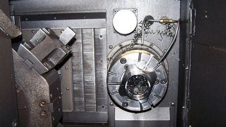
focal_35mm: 42
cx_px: 112
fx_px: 252
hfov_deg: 48.3
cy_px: 66
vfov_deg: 28.4
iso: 140
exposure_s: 1/60
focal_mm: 6.3
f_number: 2.8
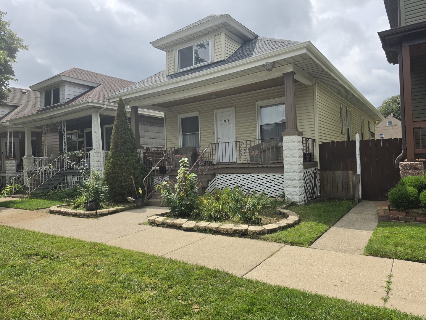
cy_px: 160
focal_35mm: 23
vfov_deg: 58.9
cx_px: 213
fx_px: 283
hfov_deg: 73.9
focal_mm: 6.5
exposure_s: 1/7939
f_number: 1.4
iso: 64
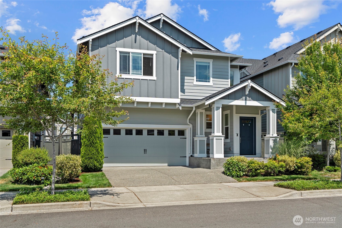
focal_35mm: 35
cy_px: 114
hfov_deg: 54.4
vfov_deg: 37.8
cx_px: 171
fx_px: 332
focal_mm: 35
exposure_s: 1/125
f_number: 8
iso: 100
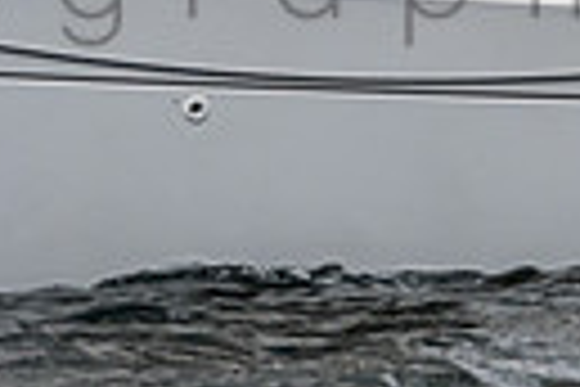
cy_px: -310
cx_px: 940
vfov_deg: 1.0
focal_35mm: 1362
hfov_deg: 1.5
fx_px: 21942
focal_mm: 220
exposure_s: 1/3200
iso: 640
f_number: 8
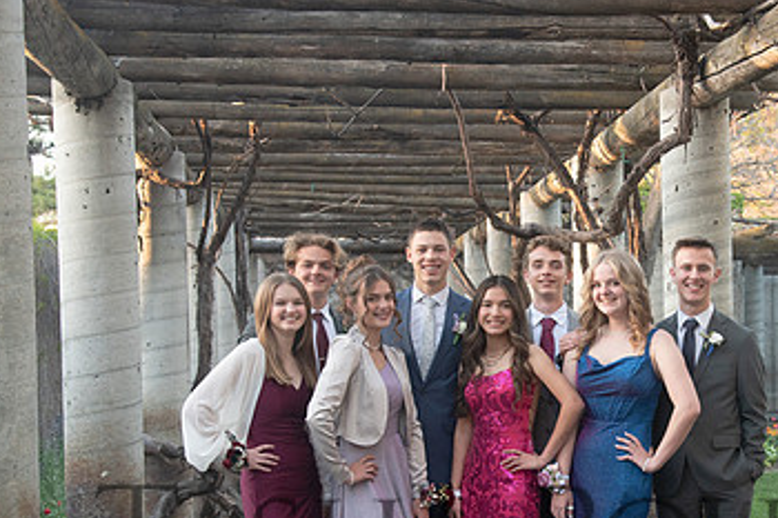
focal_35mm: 73
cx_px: 578
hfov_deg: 27.4
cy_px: 377
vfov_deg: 18.6
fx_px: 1577
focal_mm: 44
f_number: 5.6
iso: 640
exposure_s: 1/125
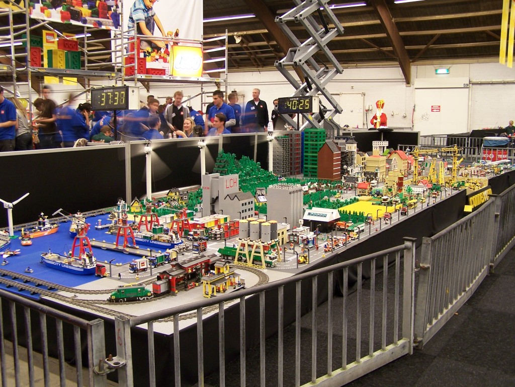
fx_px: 565
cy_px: 194
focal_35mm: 38
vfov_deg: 37.7
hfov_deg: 49.0
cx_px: 258
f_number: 2.8
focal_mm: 6.3
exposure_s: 1/2
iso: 80
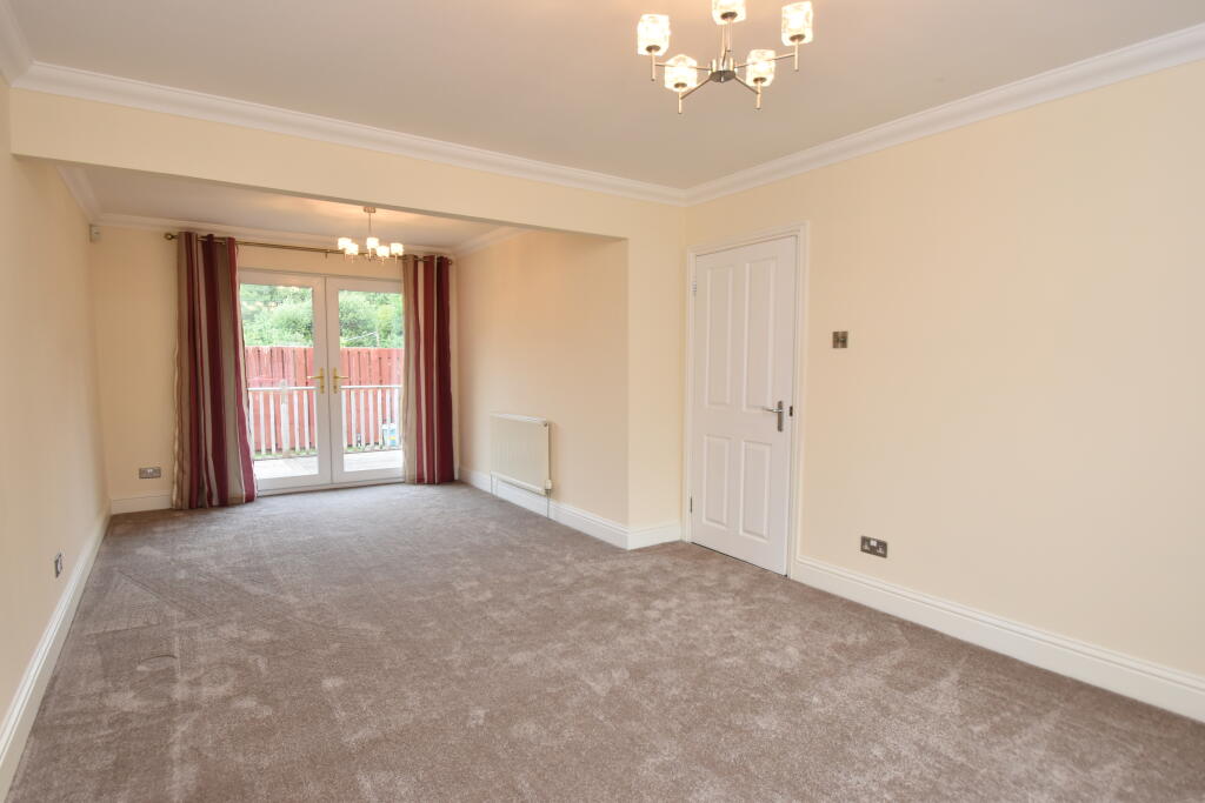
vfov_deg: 67.4
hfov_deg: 90.0
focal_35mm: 18
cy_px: 402
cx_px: 602
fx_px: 603
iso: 720
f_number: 5
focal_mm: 12
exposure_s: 1/200
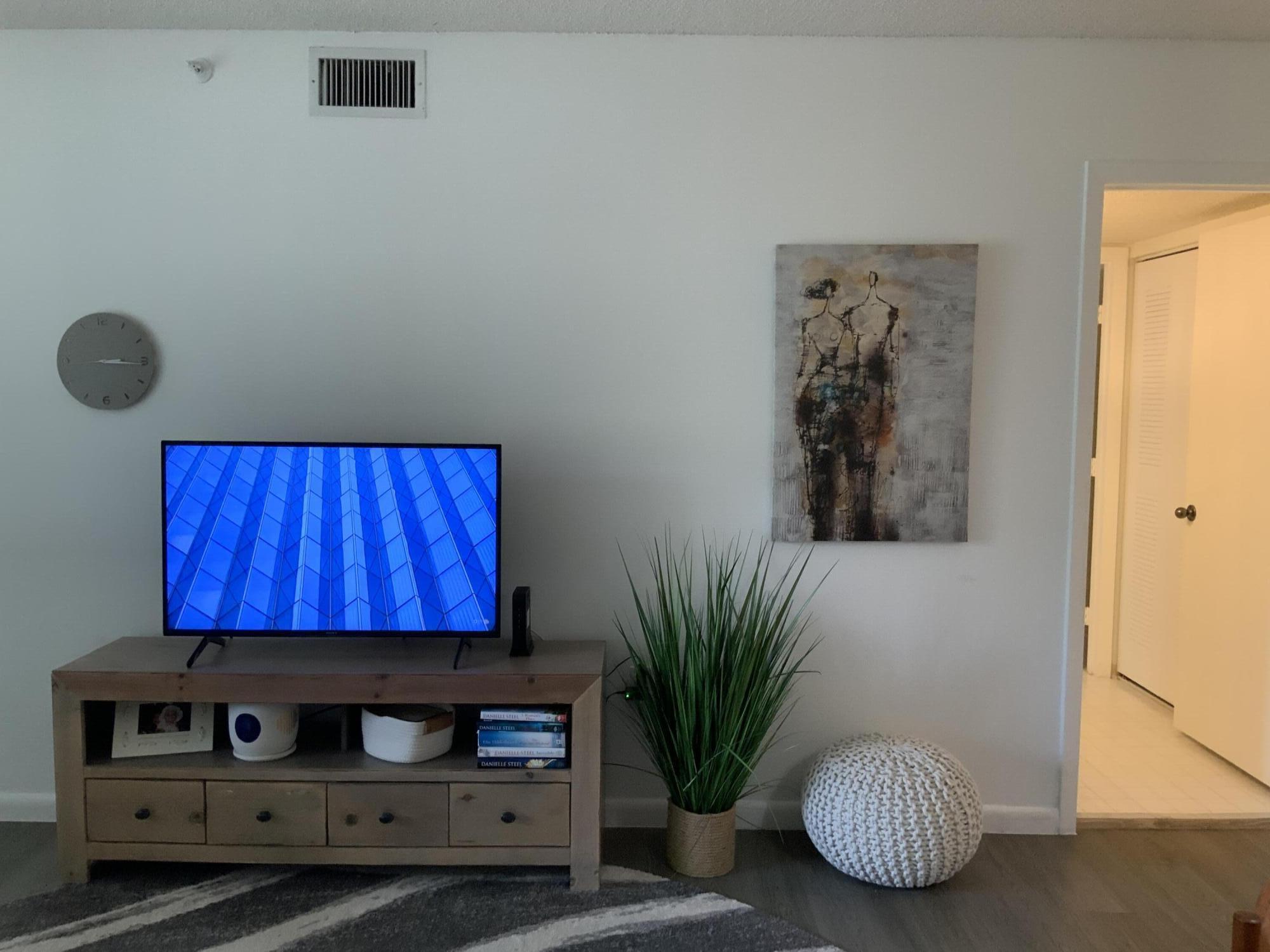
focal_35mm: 29
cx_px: 635
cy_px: 476
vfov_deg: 48.2
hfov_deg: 61.7
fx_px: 1064
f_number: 1.8
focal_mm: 3
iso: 160
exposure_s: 1/60
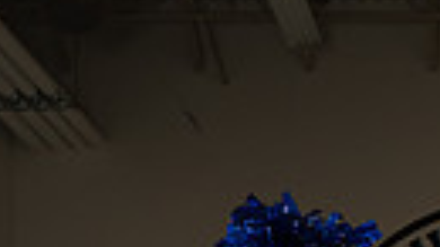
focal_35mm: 109
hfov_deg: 19.4
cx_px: 349
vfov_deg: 9.2
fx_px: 1271
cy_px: 711
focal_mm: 30
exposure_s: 1/250
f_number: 5.6
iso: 500
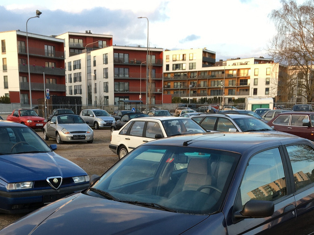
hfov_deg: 37.4
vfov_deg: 27.6
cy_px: 206
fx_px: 462
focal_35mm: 51
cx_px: 131
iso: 25
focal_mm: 4.15
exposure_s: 1/112
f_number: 2.2
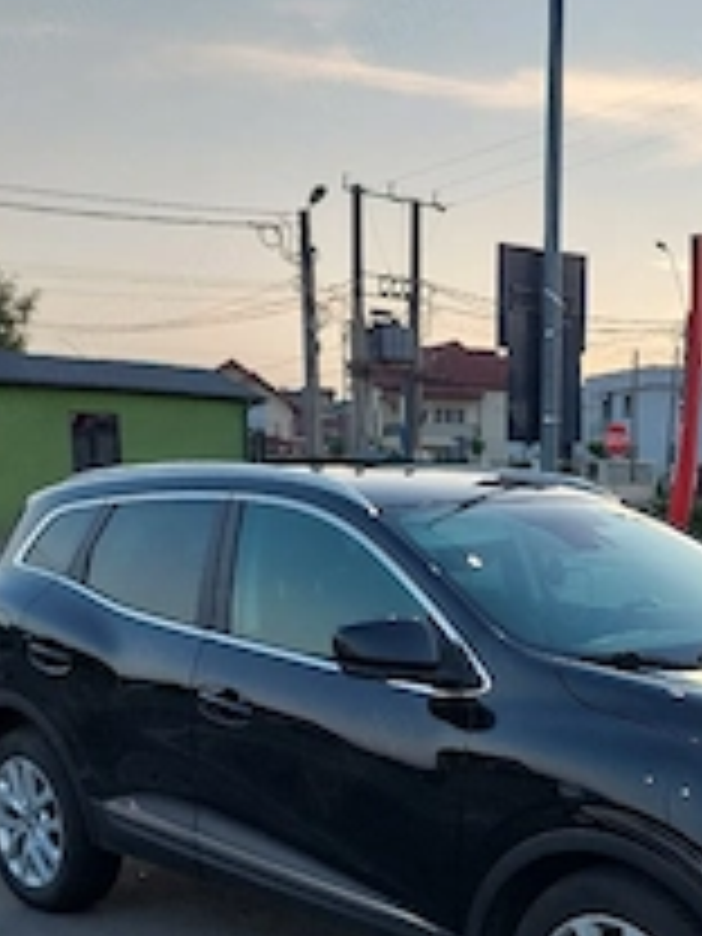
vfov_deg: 38.2
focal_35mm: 48
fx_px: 1298
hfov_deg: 29.7
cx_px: 536
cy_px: 747
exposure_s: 1/60.2
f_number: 1.8
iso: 64
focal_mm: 5.23
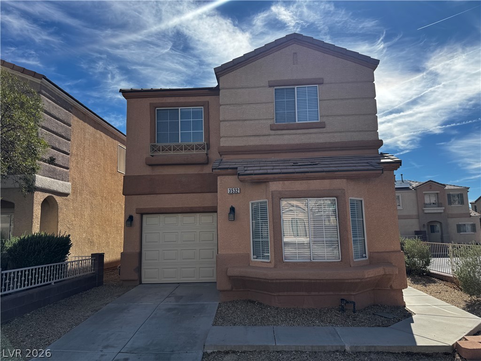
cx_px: 240
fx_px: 333
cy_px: 180
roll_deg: +3.5
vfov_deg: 56.8
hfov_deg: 71.6
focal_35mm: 24
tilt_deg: +7.3
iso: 80
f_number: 1.78
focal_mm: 6.76
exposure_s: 1/2710
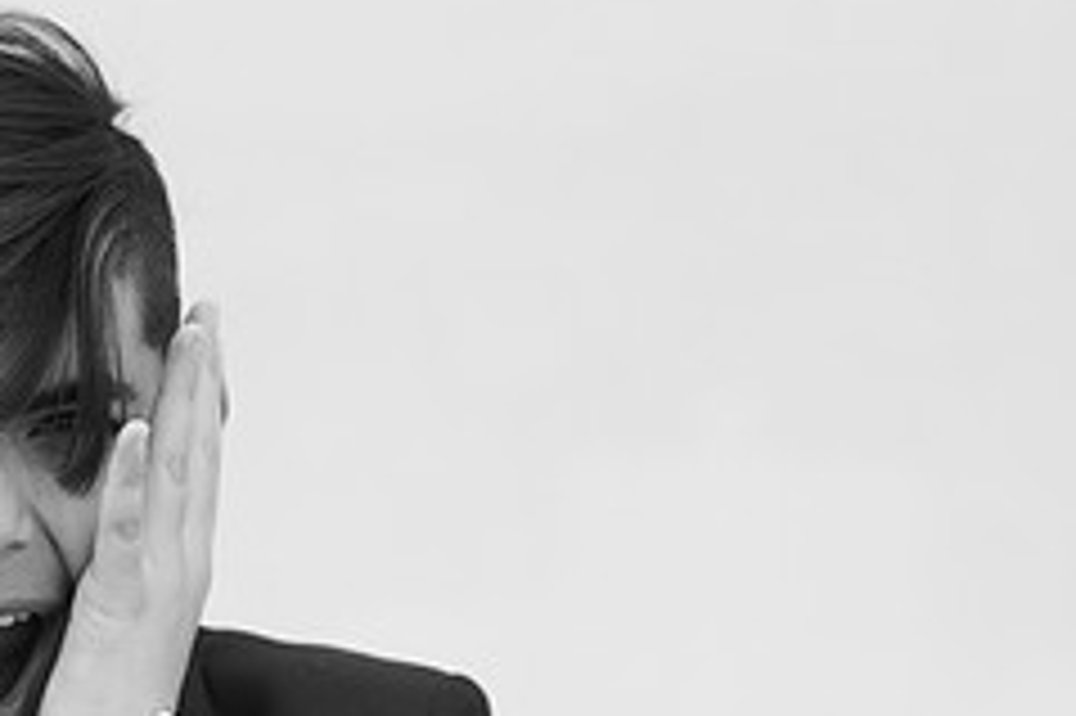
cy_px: 590
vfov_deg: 5.5
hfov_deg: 8.3
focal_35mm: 248
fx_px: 7407
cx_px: 58
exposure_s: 1/2000
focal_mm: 98
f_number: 3.2
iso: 400
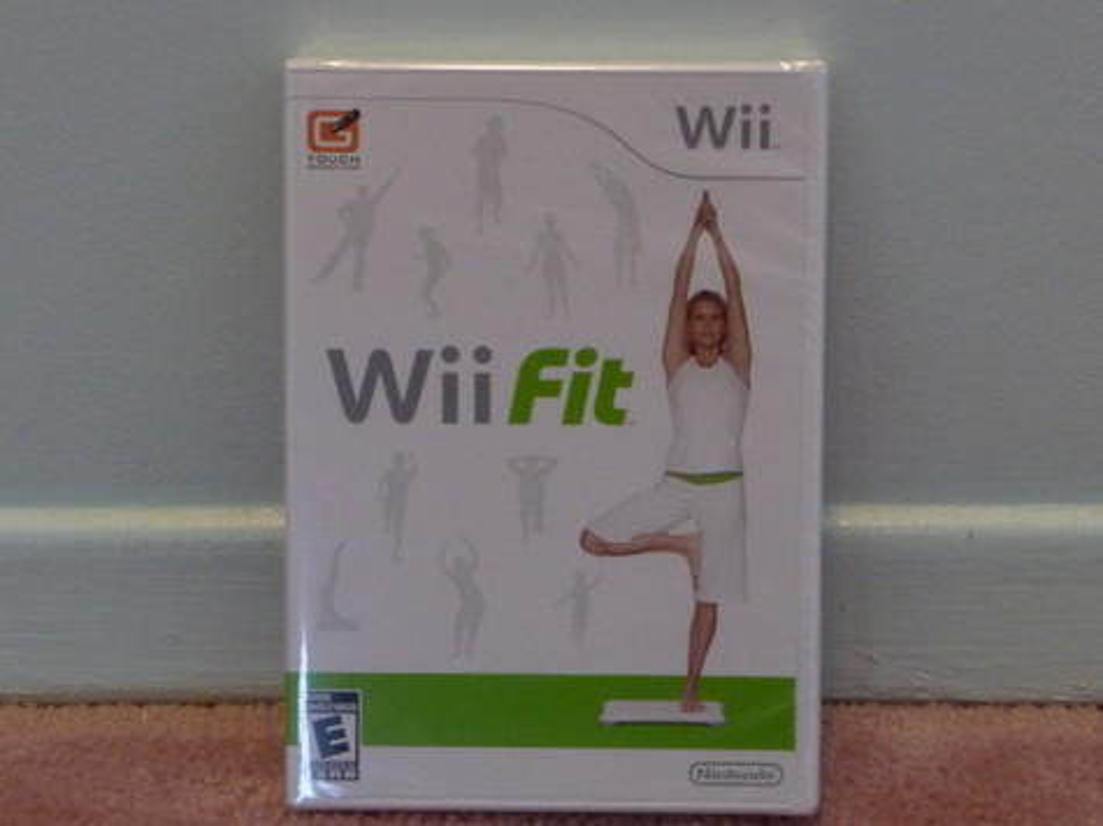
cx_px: 552
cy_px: 413
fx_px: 3345
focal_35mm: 105
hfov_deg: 18.7
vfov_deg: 14.1
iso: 400
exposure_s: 1/8
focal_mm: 13.1
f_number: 4.6
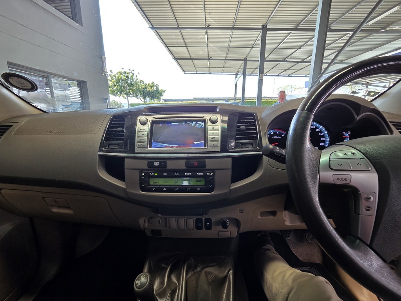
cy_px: 150
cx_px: 200
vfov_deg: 89.9
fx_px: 151
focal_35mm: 13
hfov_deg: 106.2
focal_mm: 2.2
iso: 50
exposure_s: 1/66.7
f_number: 2.2
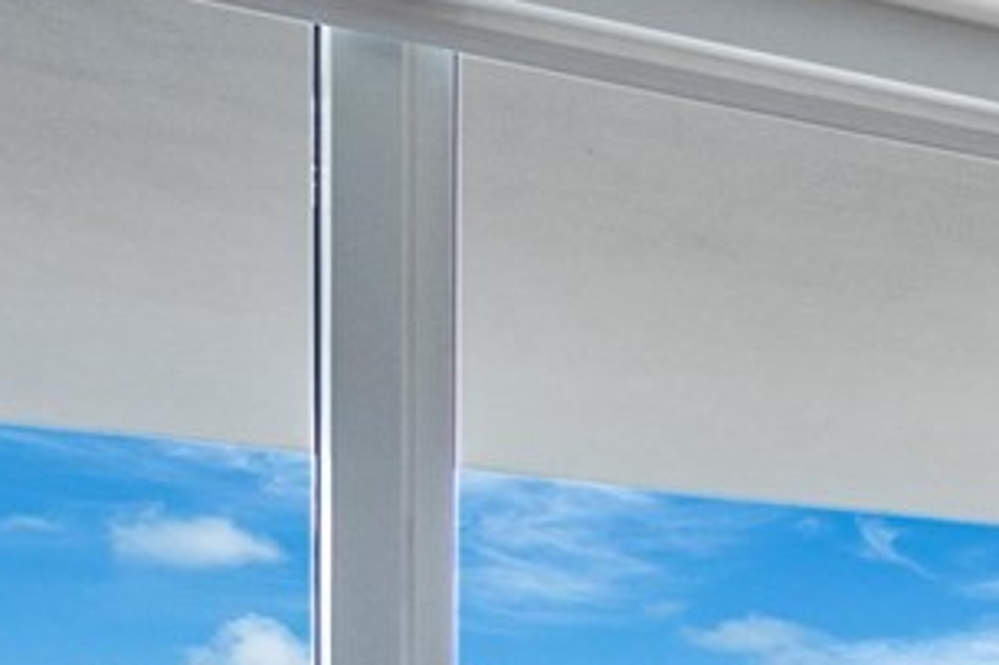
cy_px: 1019
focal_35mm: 89
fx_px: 2468
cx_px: 2113
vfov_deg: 14.3
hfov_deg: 16.3
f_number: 4.5
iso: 100
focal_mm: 8
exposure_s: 1/50
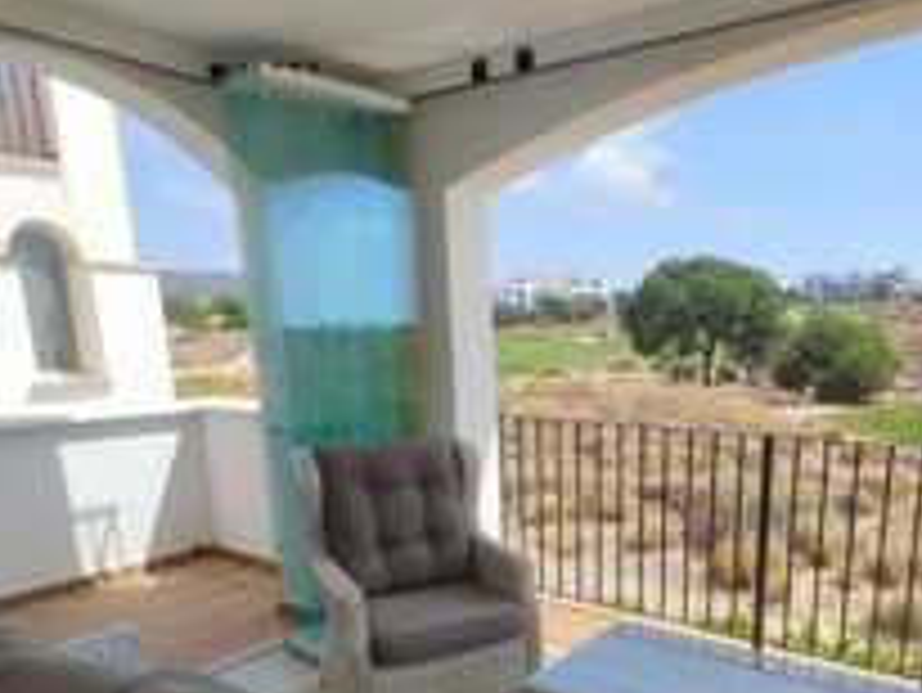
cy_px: 526
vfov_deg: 47.8
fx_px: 746
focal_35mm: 28
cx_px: 587
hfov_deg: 62.4
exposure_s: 1/1421
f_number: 2.2
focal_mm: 1.65
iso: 50
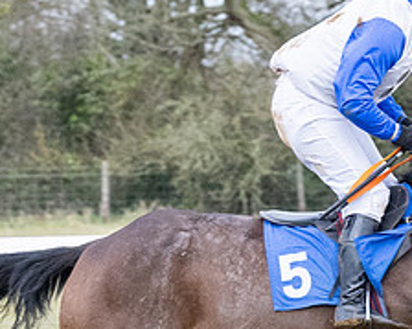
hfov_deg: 3.5
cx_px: 109
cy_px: 490
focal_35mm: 551
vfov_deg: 2.8
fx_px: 6716
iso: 1600
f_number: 4
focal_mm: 95
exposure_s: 1/1000
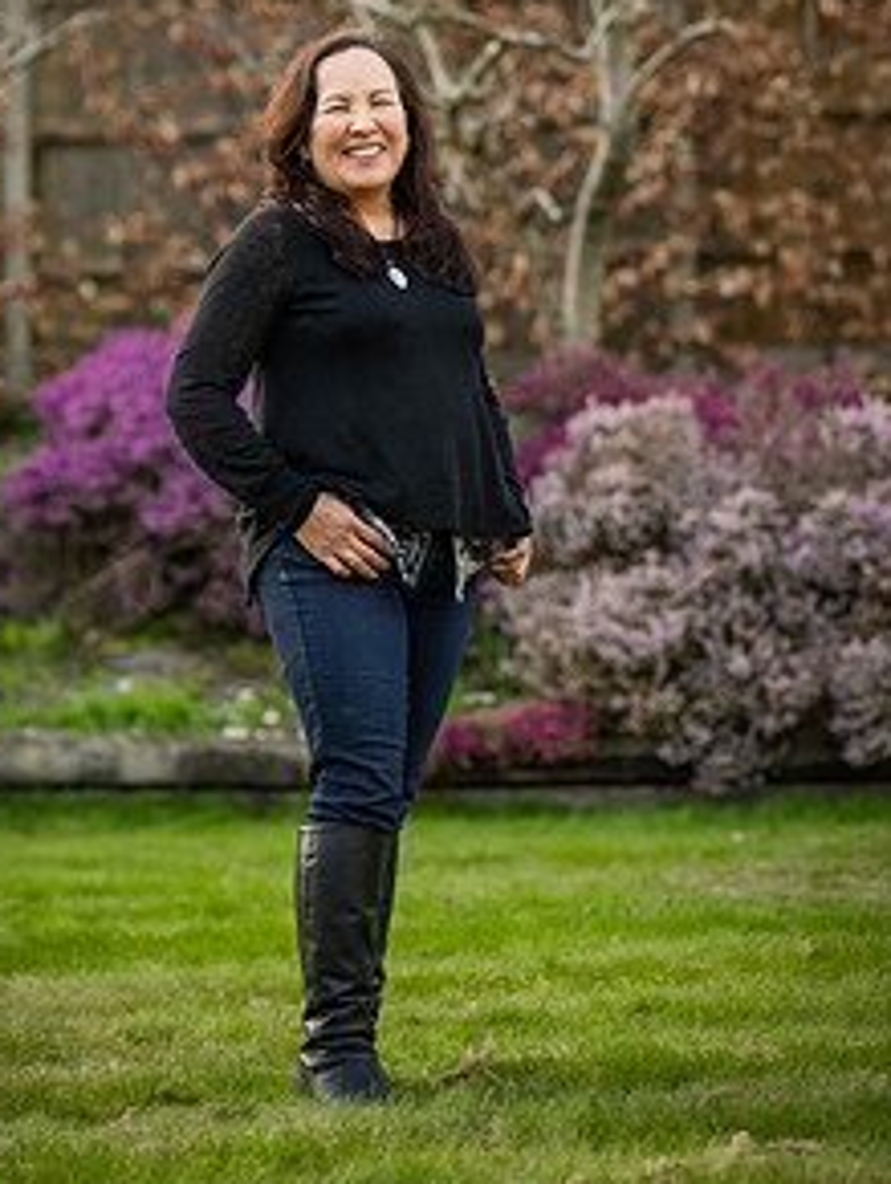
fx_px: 5034
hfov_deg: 10.1
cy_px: 378
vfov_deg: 13.4
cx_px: 419
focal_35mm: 147
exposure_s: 1/800
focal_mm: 99
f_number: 2.7
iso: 400
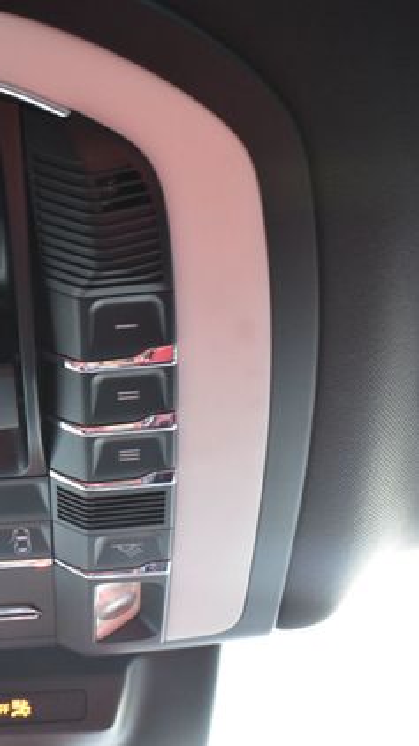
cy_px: 375
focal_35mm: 62
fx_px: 1226
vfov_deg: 33.8
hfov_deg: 18.7
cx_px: -28
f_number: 6.3
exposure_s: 1/15
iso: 1100
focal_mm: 26
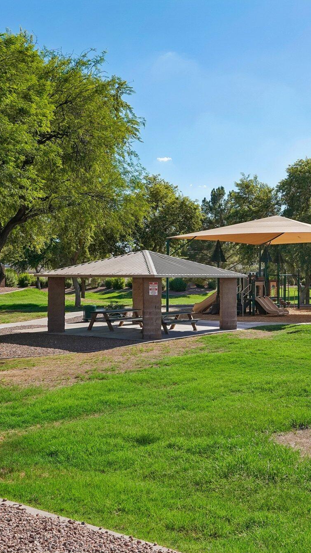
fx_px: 630
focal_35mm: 43
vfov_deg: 47.4
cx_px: 263
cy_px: 274
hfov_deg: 27.0
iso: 400
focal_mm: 27
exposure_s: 1/1000
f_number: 8
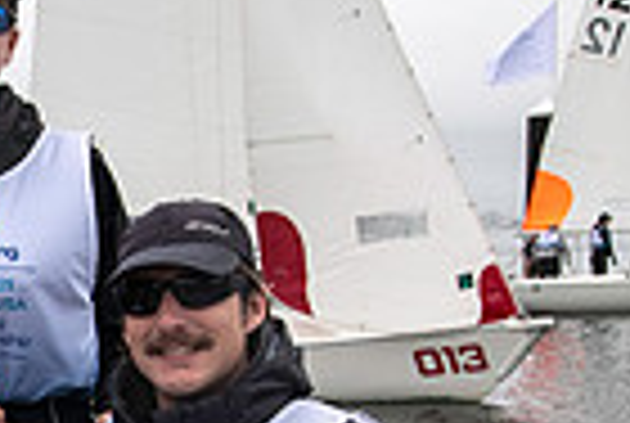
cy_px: 567
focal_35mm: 91
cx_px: -228
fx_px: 1596
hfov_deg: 20.1
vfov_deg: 14.4
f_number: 5
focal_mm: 18
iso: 500
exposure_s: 1/5000
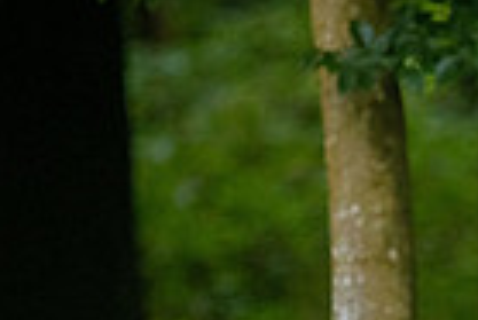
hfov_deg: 1.1
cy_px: 657
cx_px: 794
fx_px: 24908
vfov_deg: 0.7
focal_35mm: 1874
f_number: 4
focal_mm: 300
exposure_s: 1/640
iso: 320
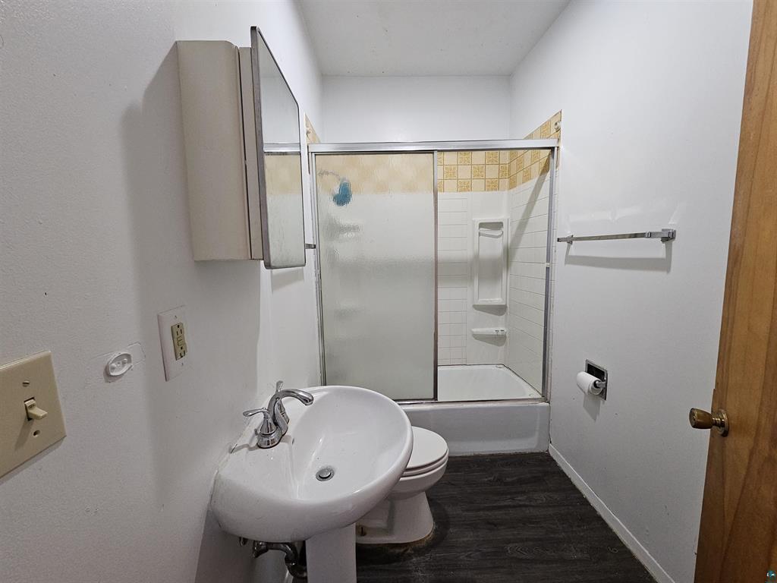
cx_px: 388
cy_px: 292
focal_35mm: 13
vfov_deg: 89.9
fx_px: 292
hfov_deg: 106.2
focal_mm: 2.2
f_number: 2.2
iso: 400
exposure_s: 1/40
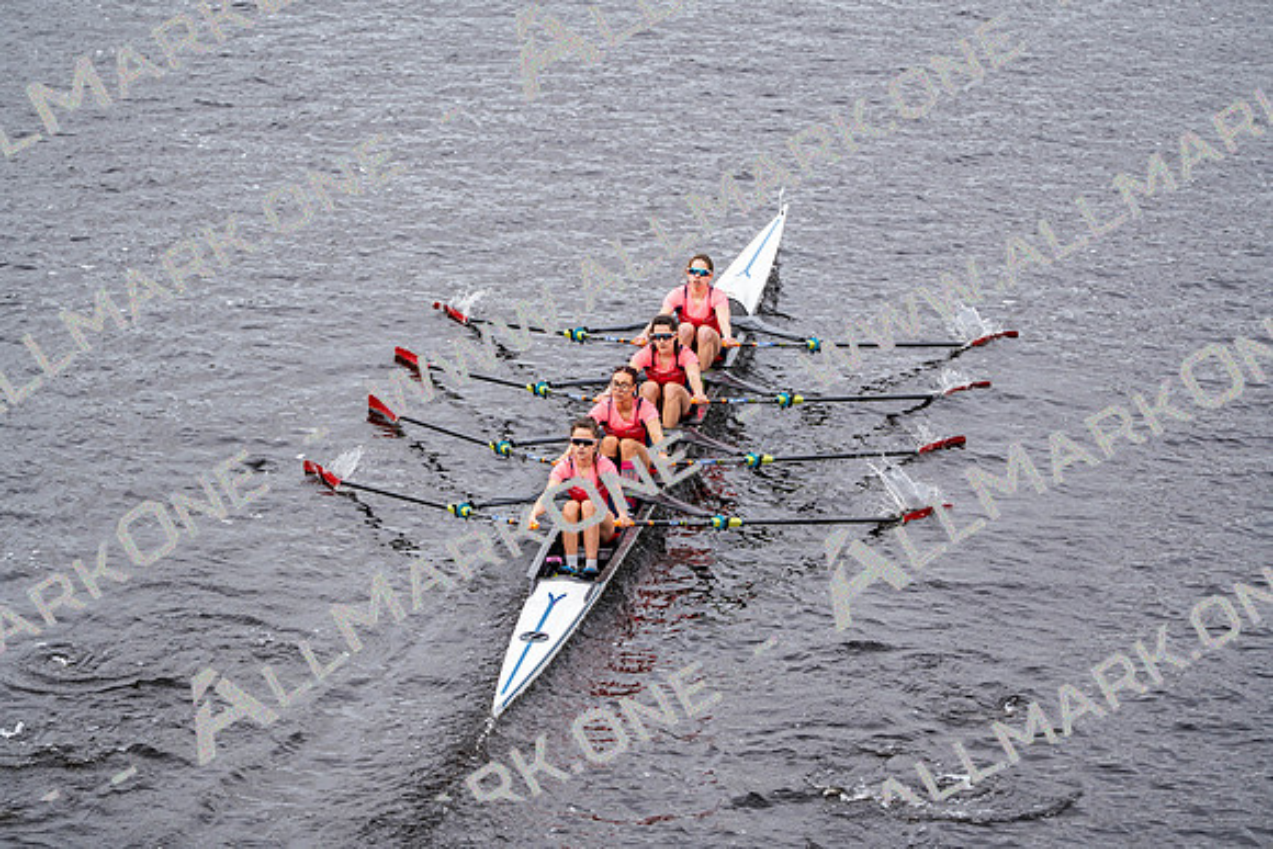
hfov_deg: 10.3
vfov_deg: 6.9
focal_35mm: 200
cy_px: 424
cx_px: 636
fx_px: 7074
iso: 250
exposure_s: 1/2000
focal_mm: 200
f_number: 2.8
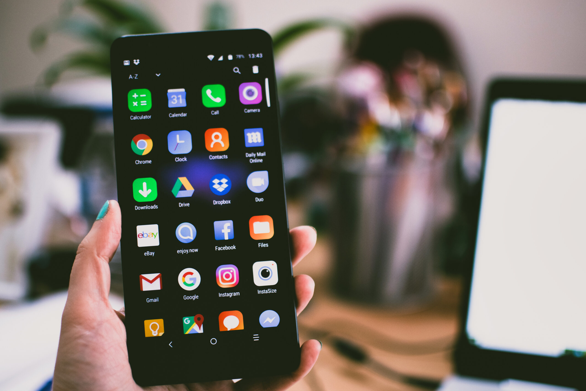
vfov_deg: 25.8
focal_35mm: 52
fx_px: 855
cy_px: 196
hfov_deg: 37.8
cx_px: 293
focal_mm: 35
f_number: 1.8
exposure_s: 1/200
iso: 320
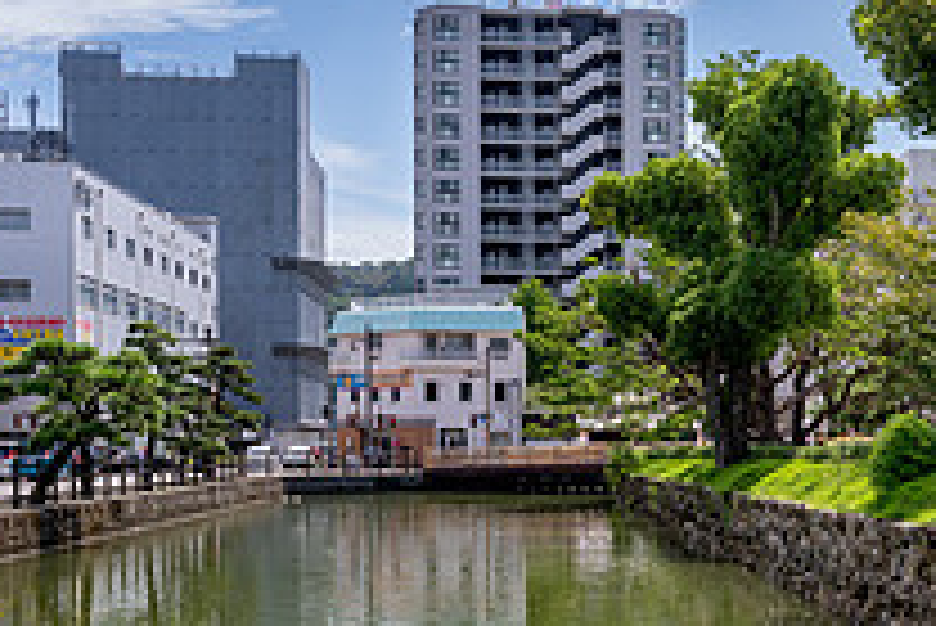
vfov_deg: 20.2
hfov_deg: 28.9
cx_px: 842
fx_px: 1743
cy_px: 453
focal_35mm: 67
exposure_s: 1/125
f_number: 8
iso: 64
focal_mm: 24
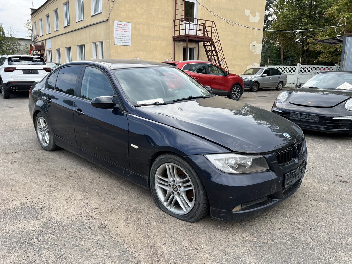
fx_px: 264
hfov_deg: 67.3
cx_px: 176
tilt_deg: -12.4
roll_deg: -0.3
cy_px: 132
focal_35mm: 26
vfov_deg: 53.1
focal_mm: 5.7
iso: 50
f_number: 1.5
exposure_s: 1/982
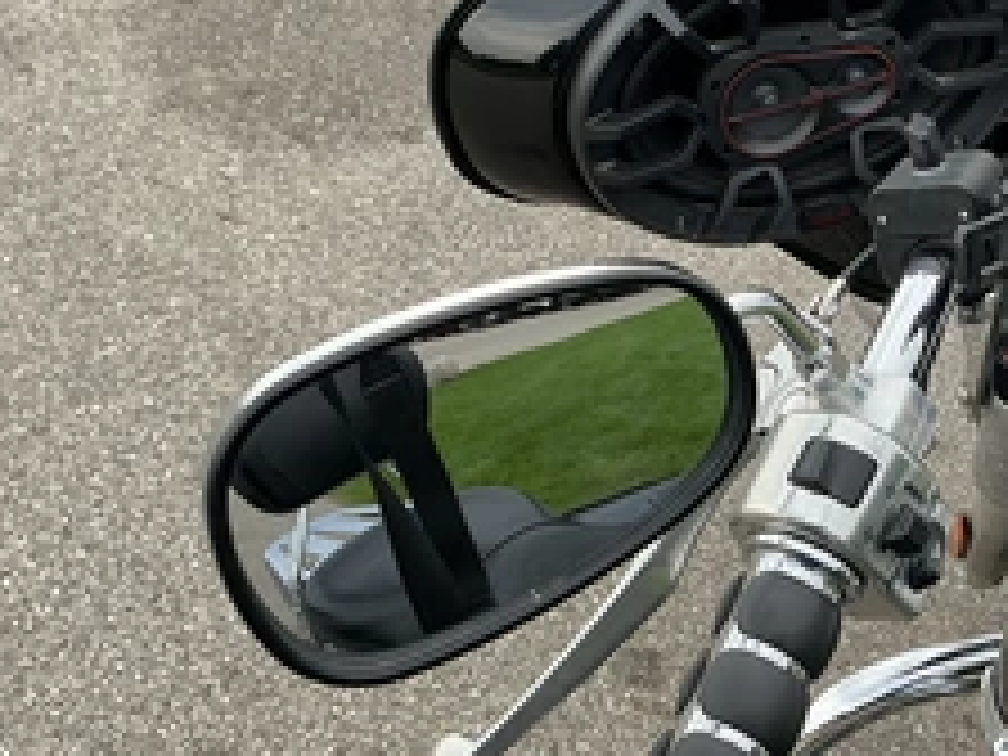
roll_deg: -4.8
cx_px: 760
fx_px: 1456
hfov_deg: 37.2
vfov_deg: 29.1
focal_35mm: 50
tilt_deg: -35.0
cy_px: 315
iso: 25
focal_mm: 3
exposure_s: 1/360
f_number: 1.8
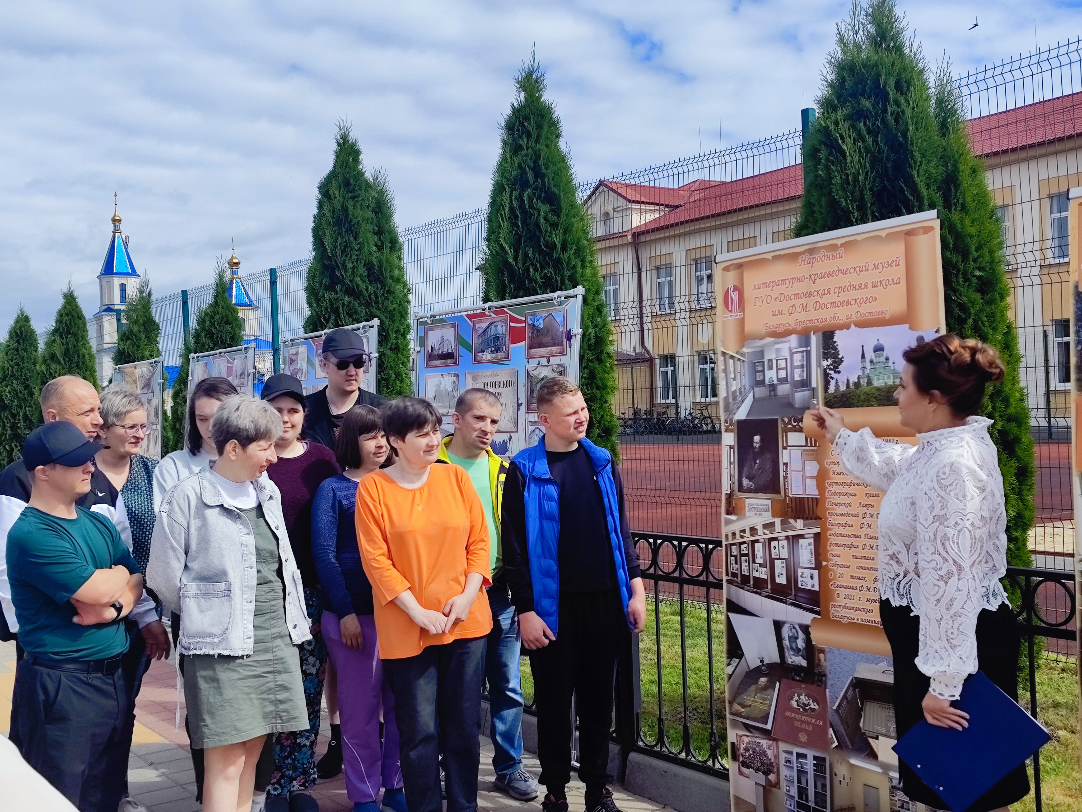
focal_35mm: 39
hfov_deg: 47.9
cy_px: 406
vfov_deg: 36.8
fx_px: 1219
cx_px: 541
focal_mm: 5.4
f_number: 1.8
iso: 50
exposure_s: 1/3606
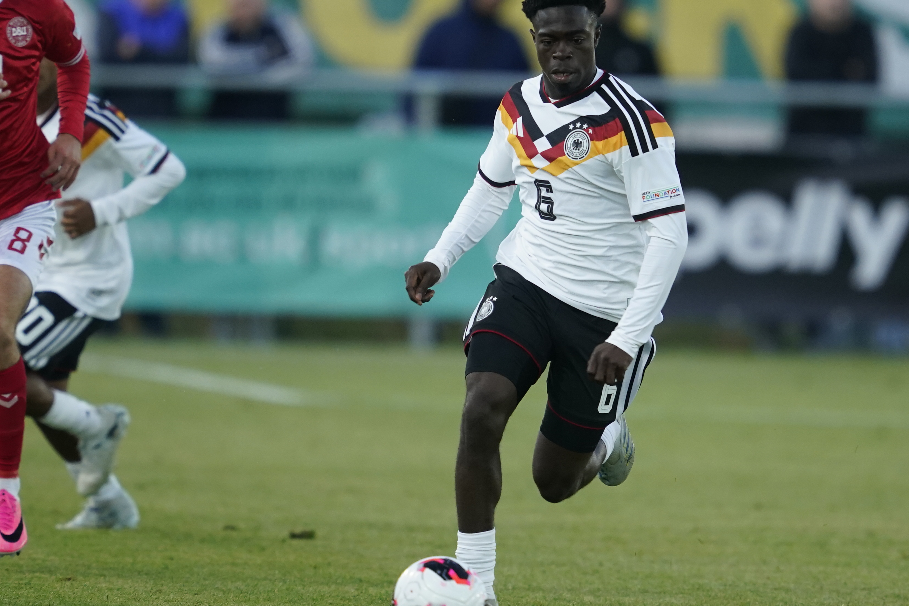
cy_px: 220
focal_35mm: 1012
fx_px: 25550
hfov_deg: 2.0
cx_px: 576
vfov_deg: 1.4
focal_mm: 560
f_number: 4
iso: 2000
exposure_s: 1/800
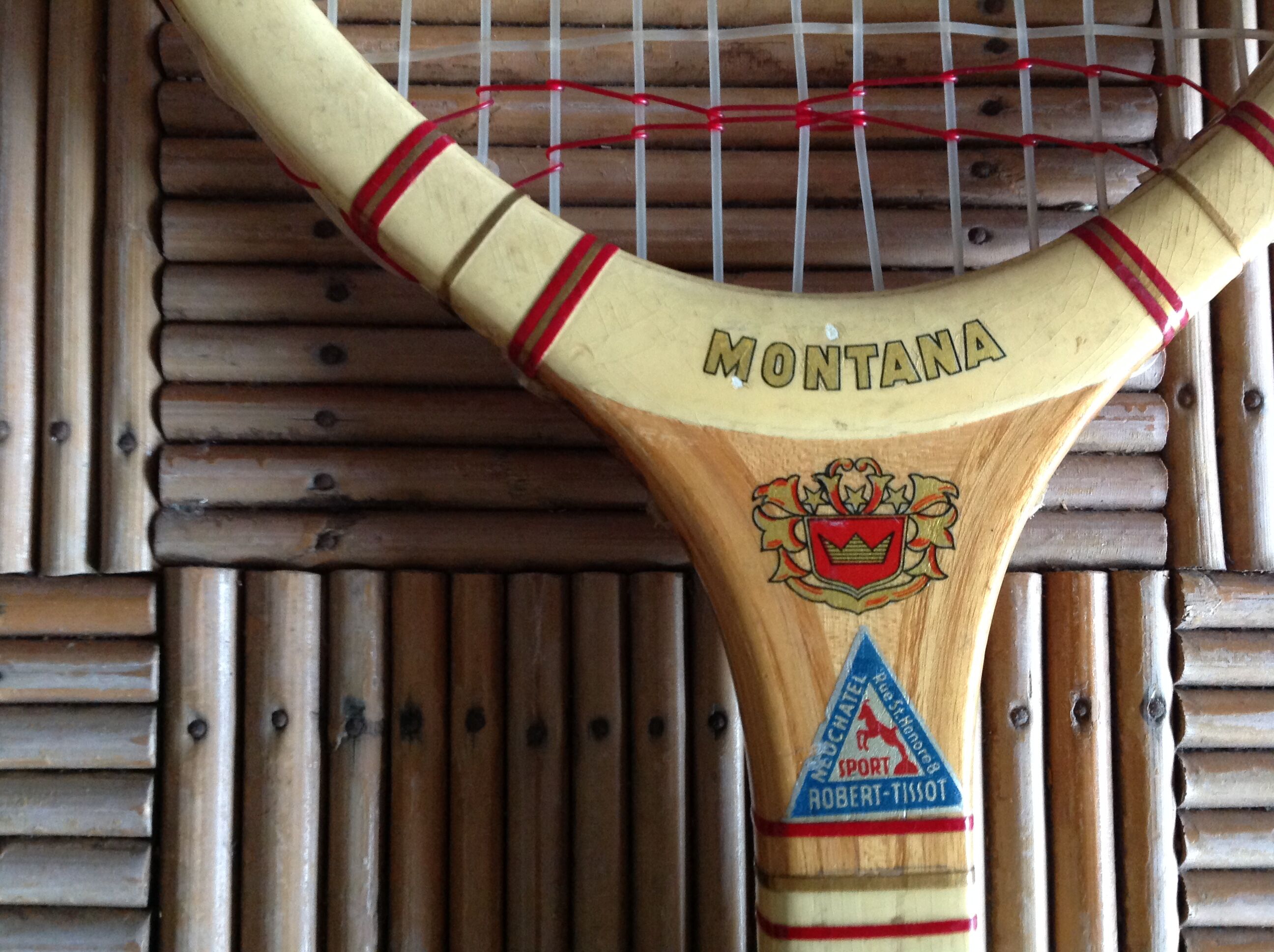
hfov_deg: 52.7
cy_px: 476
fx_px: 1286
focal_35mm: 35
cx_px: 637
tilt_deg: -85.6
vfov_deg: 40.6
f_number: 2.4
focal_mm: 4.28
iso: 250
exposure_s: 1/15
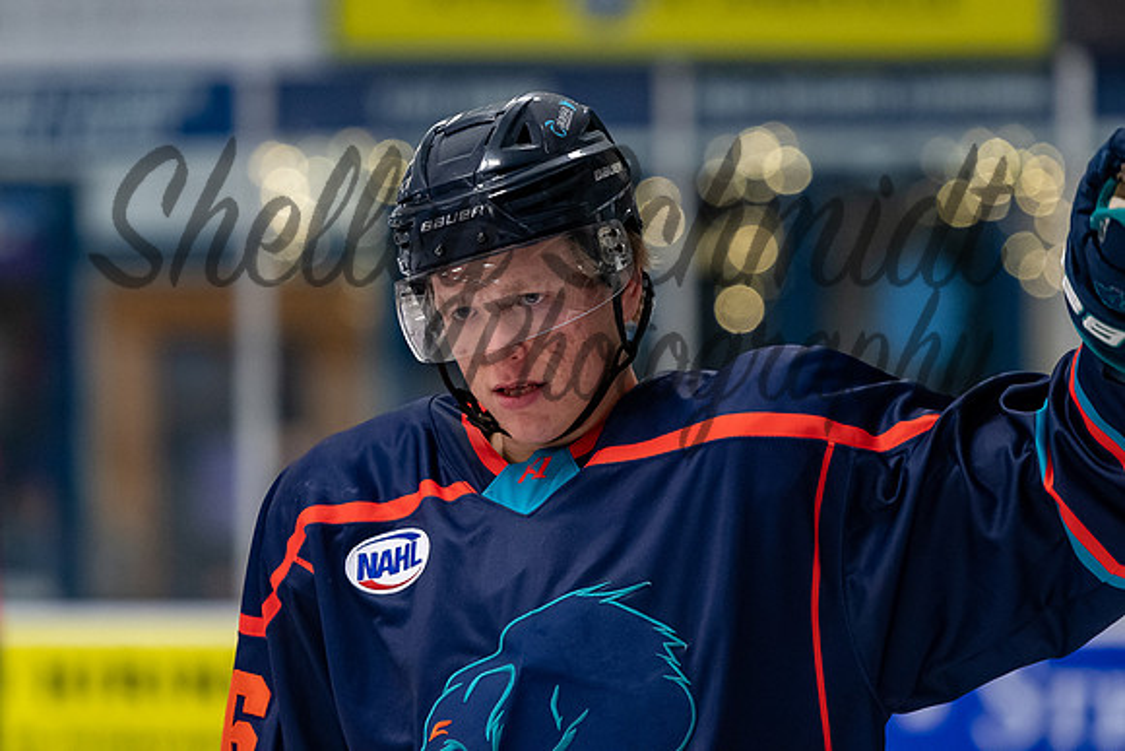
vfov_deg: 4.0
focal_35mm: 345
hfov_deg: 6.0
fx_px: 10779
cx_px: 518
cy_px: 319
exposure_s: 1/800
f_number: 3.2
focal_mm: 200
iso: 2000
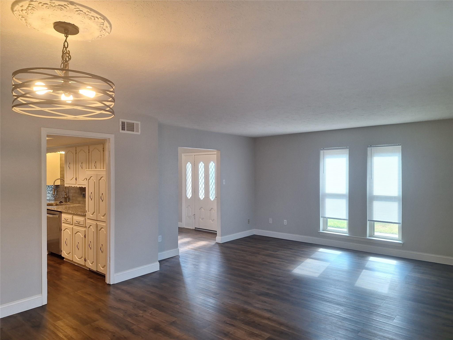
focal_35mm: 23
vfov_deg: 58.9
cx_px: 226
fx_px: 301
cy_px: 170
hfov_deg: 73.9
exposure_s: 1/60
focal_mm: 5.54
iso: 50
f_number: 1.8
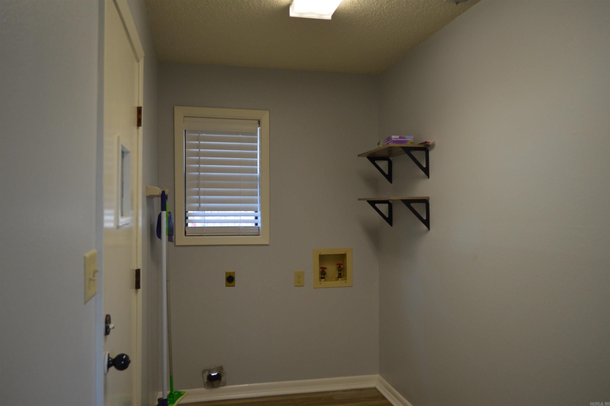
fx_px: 457
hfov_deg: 67.4
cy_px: 203
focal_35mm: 27
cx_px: 305
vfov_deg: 47.8
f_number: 3.5
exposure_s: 1/60
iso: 450
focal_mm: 18
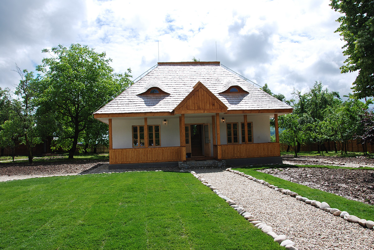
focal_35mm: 27
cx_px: 187
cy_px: 125
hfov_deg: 67.3
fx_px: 281
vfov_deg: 48.0
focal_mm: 18
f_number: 8
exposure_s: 1/250
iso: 100
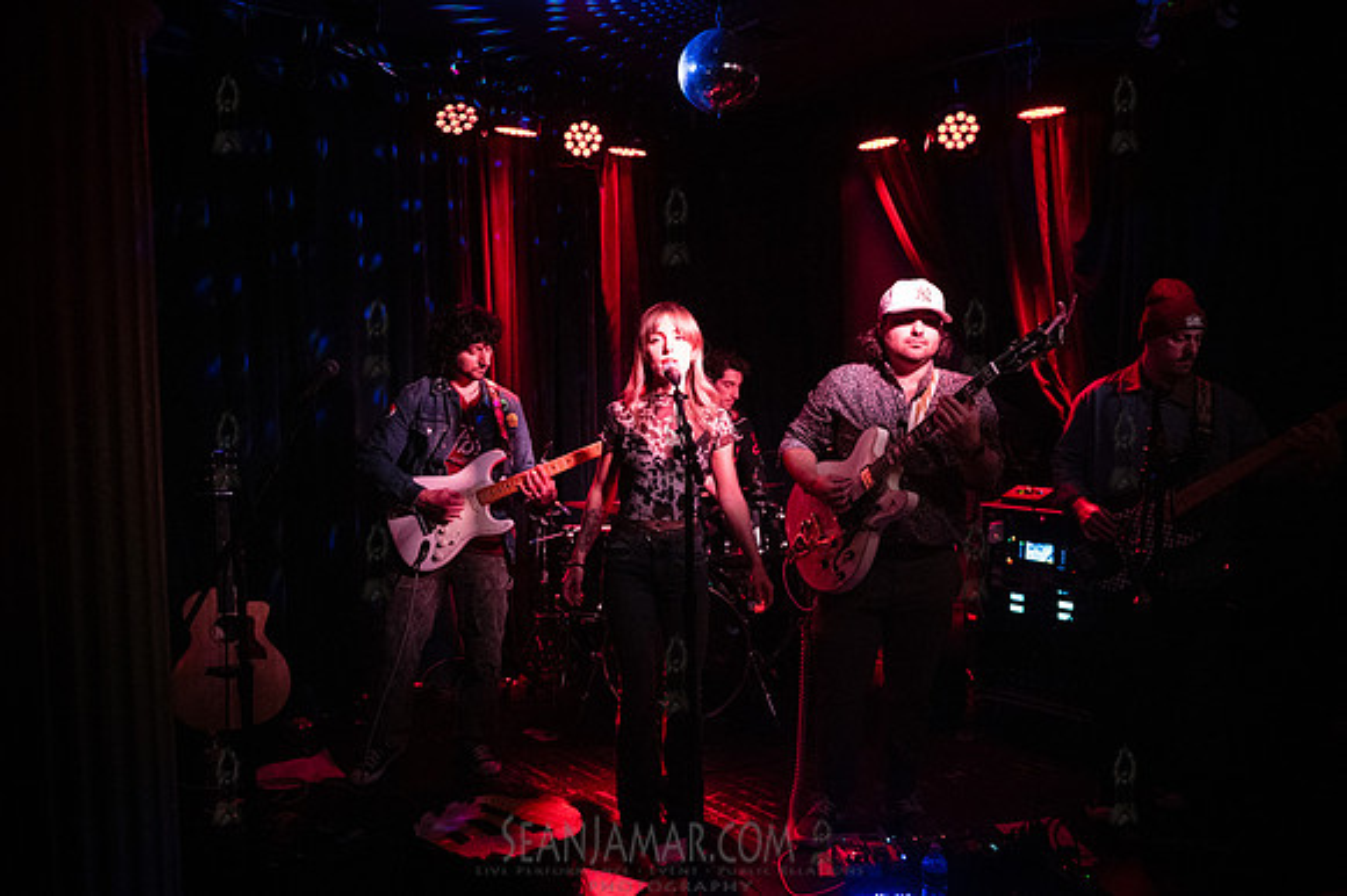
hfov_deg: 65.5
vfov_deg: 46.4
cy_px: 448
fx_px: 1047
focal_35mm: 28
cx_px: 674
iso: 12800
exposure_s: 1/320
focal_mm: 28
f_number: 3.2
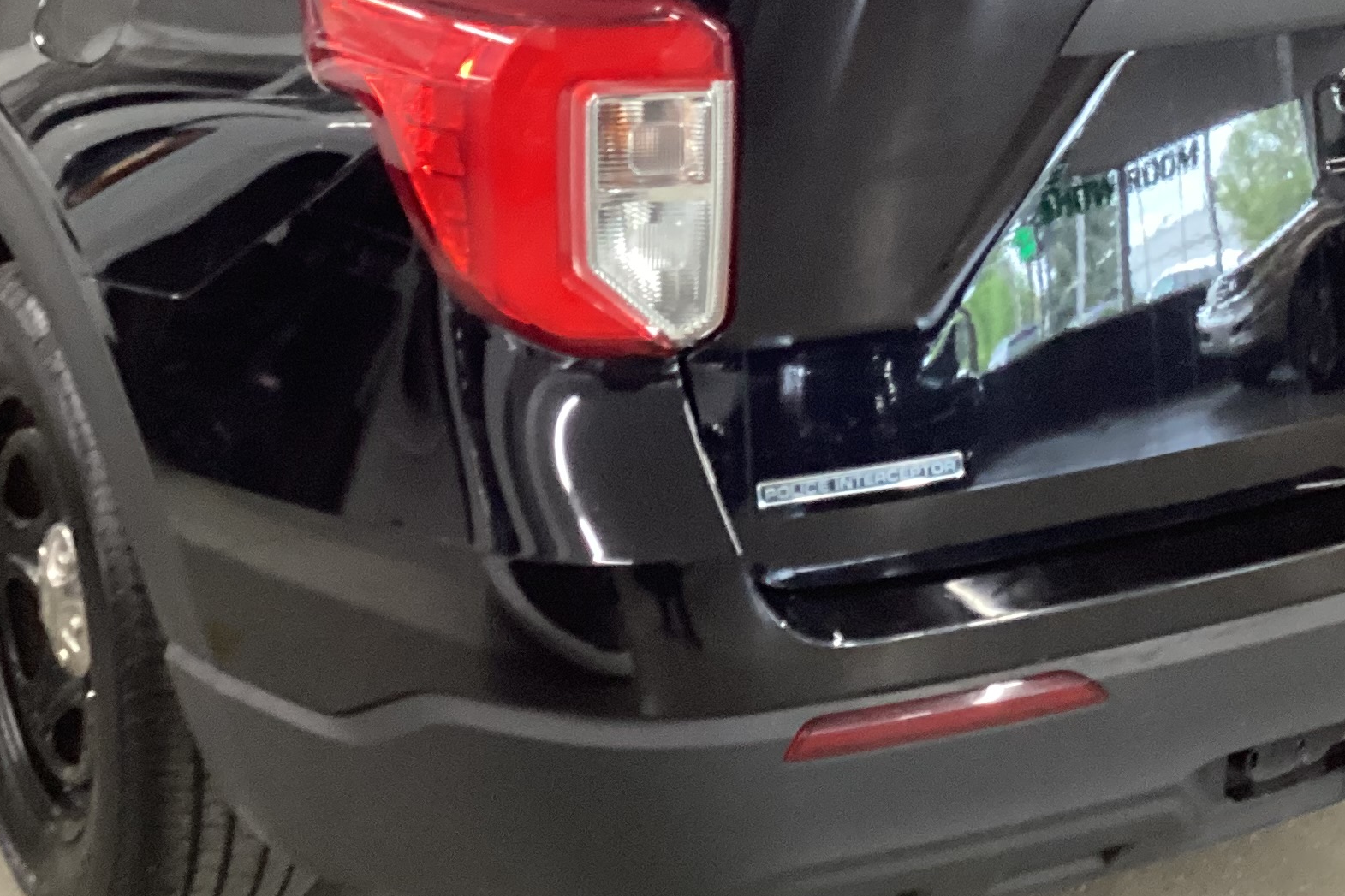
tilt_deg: -14.9
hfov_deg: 30.1
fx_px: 2503
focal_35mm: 67
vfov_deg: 20.0
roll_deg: -0.3
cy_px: 128
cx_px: 693
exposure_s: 1/30
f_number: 2.4
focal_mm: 3.3
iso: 400
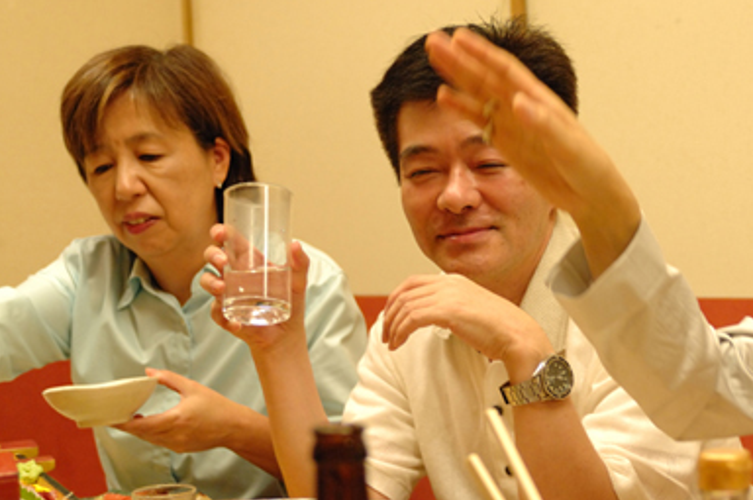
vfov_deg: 19.4
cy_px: 311
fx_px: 1462
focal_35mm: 70
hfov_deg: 28.4
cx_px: 569
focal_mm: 28
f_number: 2.8
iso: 640
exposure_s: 1/40
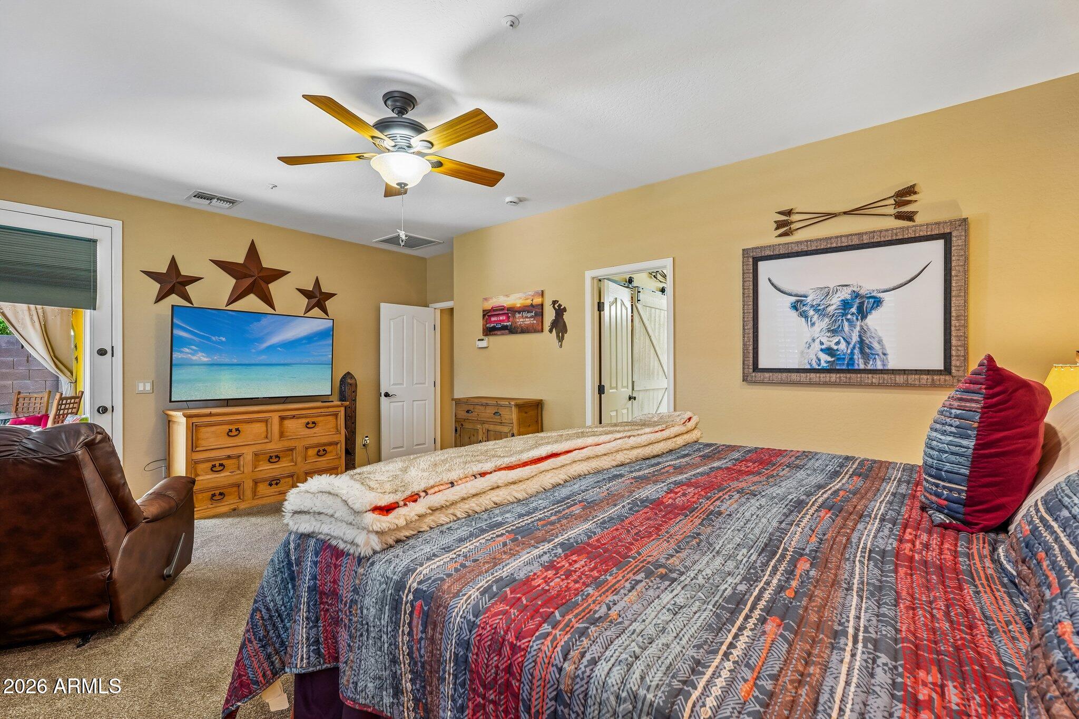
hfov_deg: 96.7
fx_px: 479
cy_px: 360
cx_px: 540
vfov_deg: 73.7
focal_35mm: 16
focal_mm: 16
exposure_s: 1/3.33
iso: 400
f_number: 8
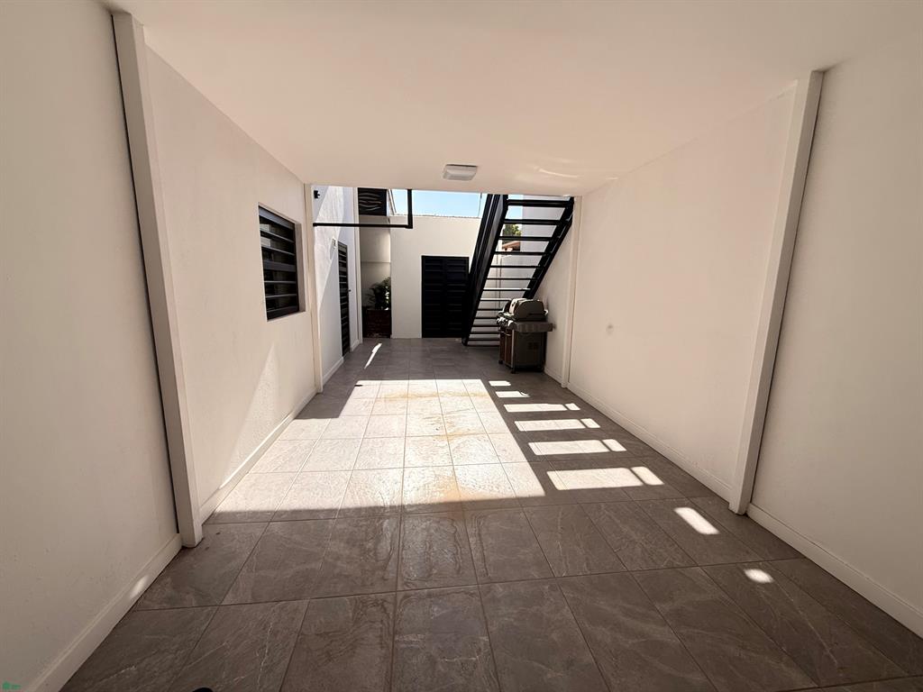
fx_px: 373
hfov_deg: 102.1
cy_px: 346
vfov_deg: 85.7
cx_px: 462
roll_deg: -2.2
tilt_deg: -9.0
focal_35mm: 14
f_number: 2.2
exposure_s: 1/864
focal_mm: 2.22
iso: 50
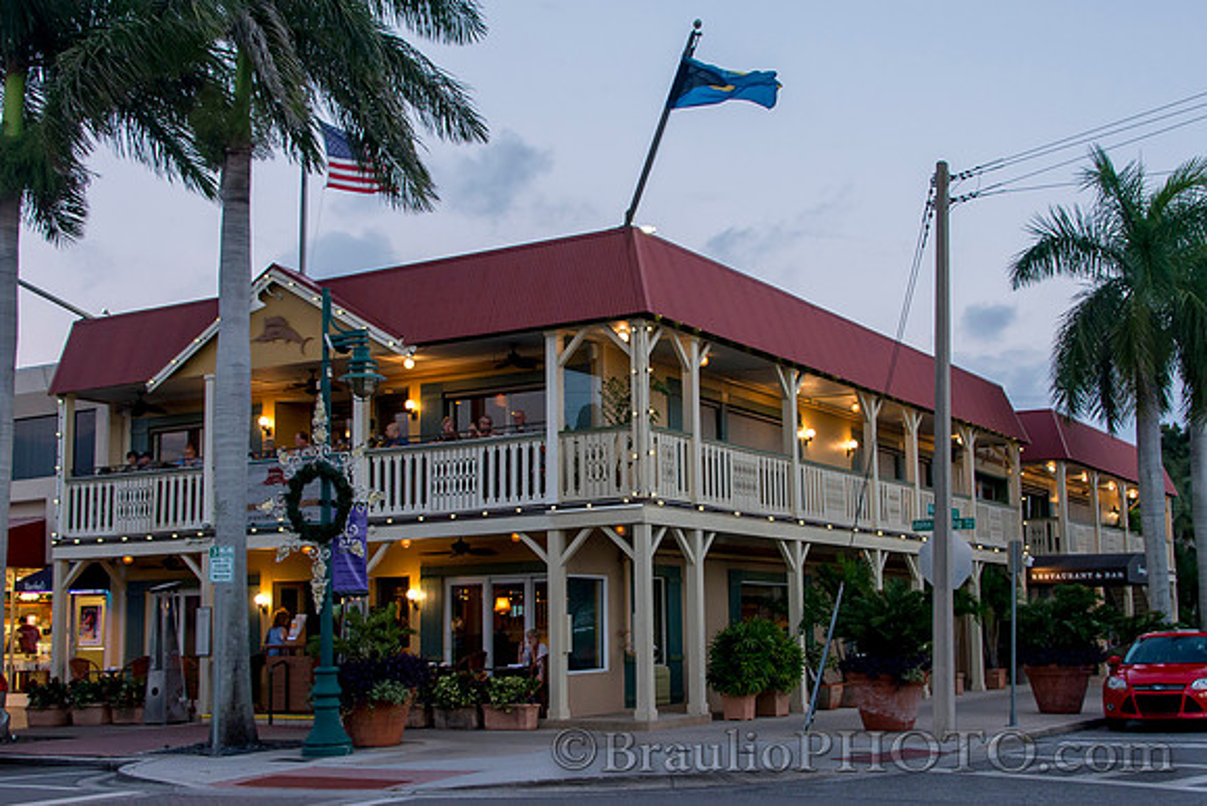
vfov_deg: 28.5
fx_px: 1583
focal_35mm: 47
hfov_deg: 41.7
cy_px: 426
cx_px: 625
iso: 1000
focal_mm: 34
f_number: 5
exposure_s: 1/125
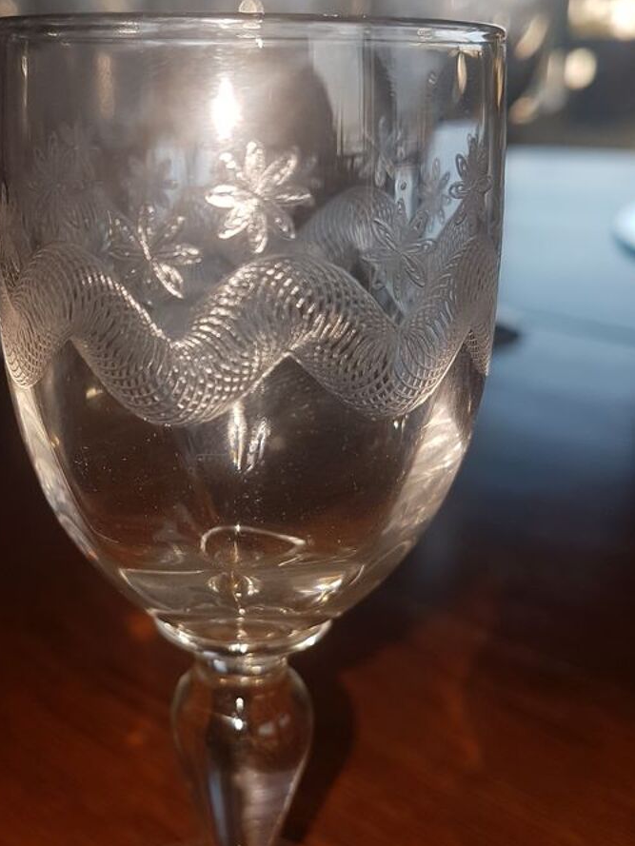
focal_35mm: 39
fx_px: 954
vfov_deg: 47.6
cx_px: 253
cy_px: 510
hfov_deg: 36.7
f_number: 1.7
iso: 40
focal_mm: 4.2
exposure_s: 1/279
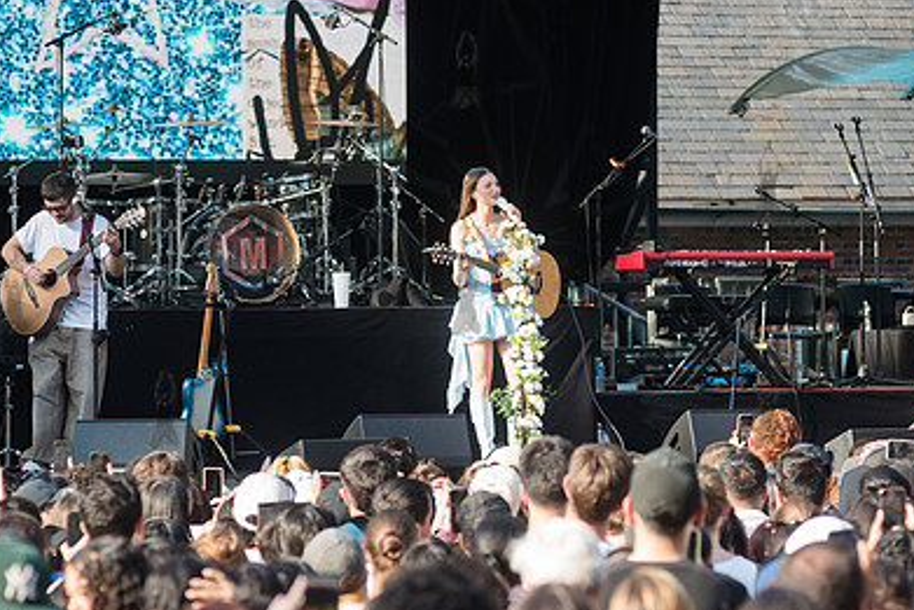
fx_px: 5892
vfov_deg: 5.9
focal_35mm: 232
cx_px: 465
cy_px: 293
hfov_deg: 8.9
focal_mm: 155
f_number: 4.5
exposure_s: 1/500
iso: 500
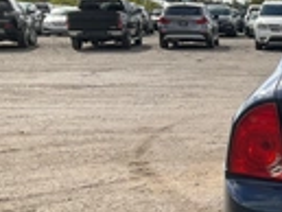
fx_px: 734
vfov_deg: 16.2
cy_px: 190
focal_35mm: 90
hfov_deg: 19.2
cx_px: 415
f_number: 1.8
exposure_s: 1/1451
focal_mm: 3
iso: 25
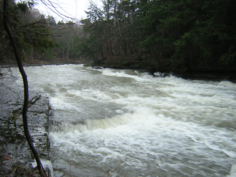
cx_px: 118
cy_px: 88
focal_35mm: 36
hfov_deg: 51.4
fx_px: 245
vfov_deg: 39.7
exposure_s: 1/31.2
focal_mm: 4.7
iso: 100
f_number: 2.6
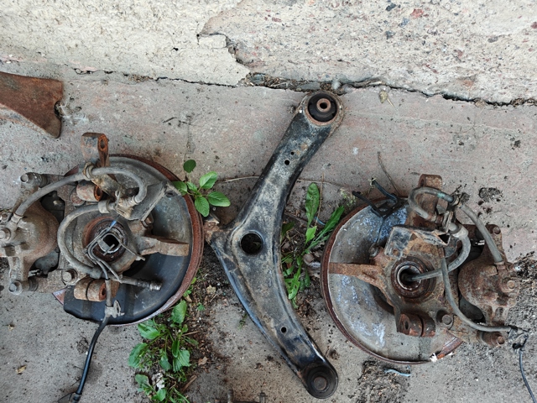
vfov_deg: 56.8
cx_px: 268
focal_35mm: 24
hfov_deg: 71.6
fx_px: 372
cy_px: 202
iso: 320
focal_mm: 5.59
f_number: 1.8
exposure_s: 1/100
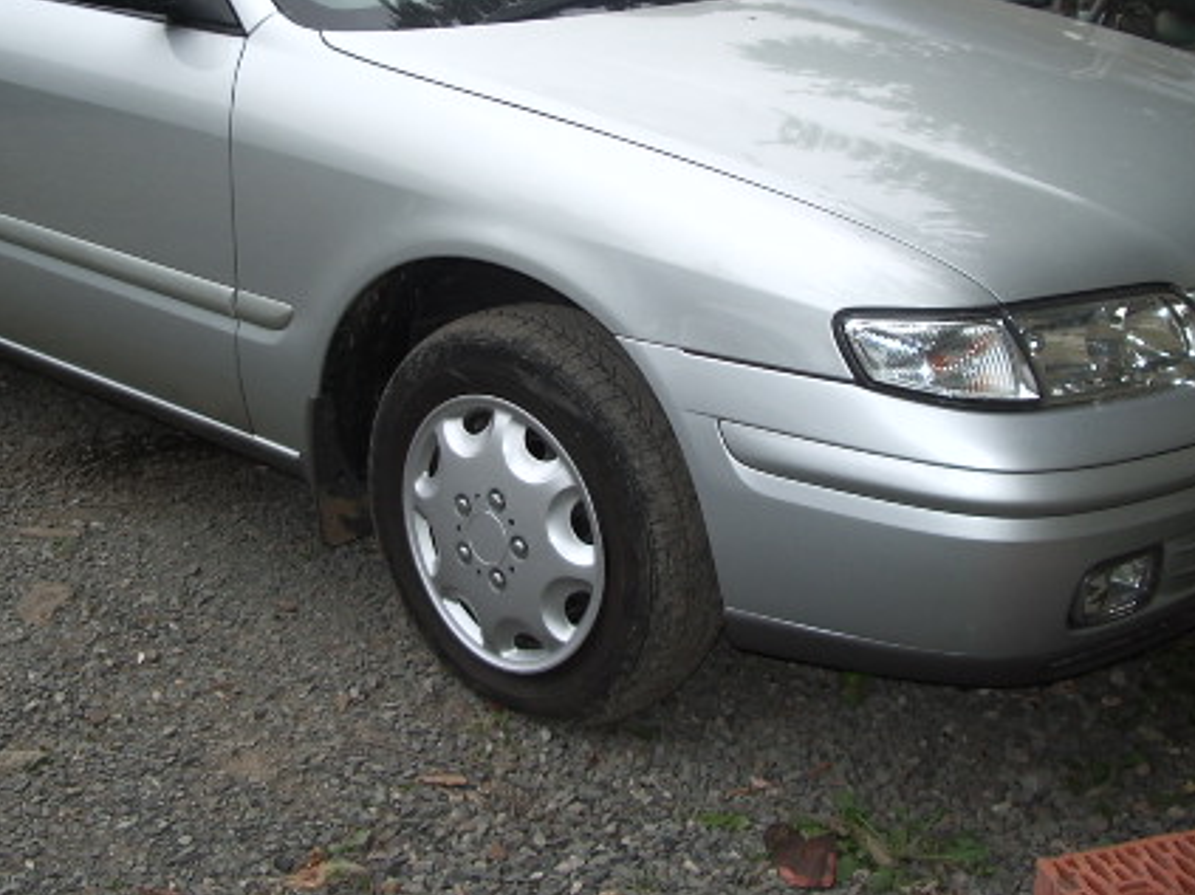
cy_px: 265
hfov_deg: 36.1
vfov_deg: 27.3
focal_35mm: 53
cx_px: 492
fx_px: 1829
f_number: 2.6
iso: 50
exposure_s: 1/125
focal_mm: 5.8
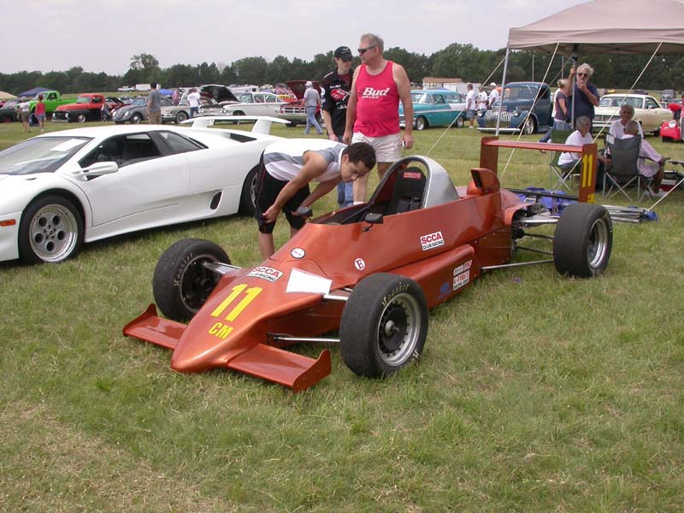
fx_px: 751
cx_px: 342
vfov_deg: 37.7
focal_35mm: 38
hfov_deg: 49.0
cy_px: 256
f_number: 6.7
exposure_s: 1/346
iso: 100
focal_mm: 7.85
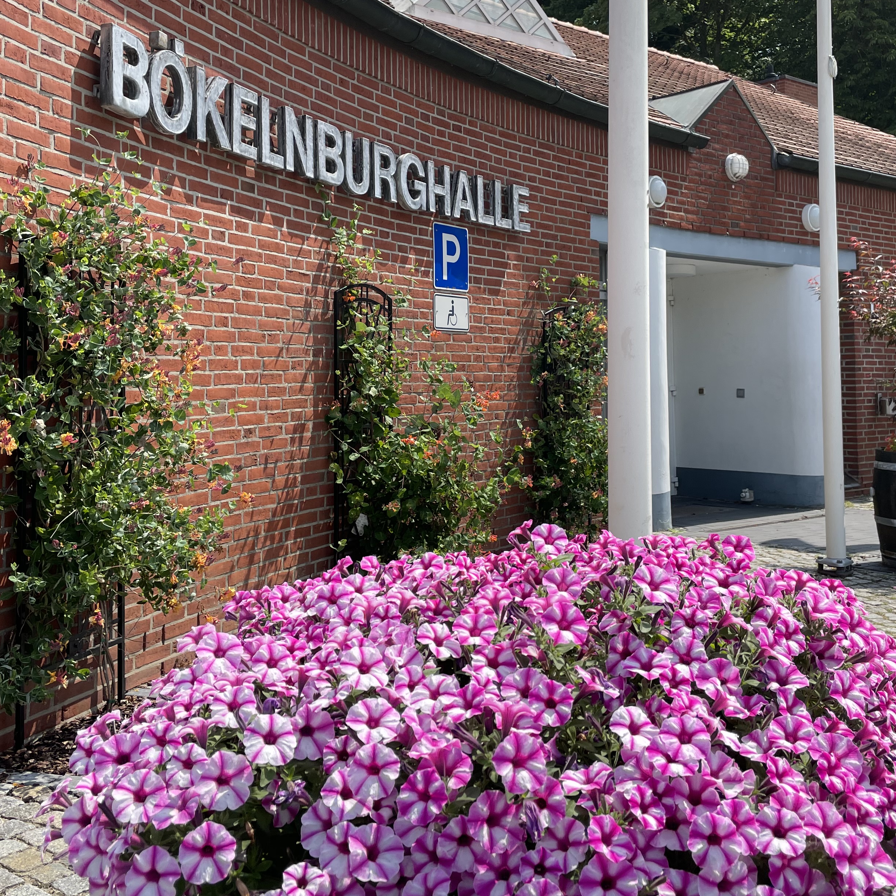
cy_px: 346
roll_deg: +0.7
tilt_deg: +2.3
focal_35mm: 38
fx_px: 1113
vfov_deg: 43.6
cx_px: 470
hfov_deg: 43.8
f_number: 1.6
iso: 32
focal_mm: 4.2
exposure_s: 1/2353
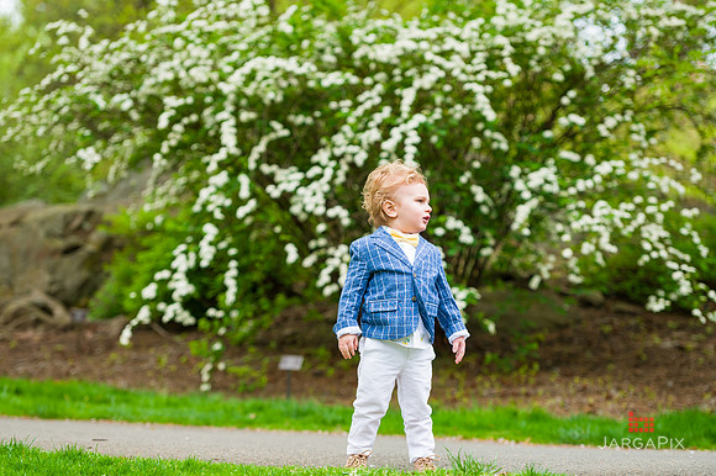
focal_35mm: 112
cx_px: 358
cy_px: 238
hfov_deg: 18.3
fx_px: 2226
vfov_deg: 12.2
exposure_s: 1/320
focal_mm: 112
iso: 200
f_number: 3.5
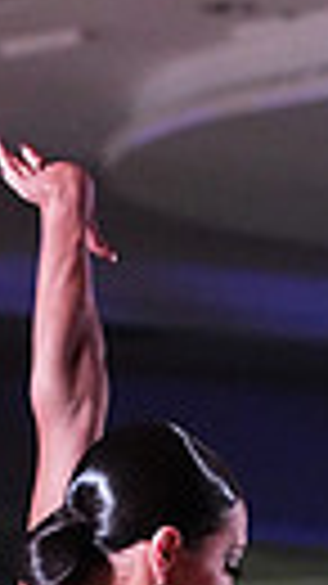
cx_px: 582
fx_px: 7215
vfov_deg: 4.6
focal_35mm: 466
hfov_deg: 2.6
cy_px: 1125
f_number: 5
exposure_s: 1/400
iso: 10000
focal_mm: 100
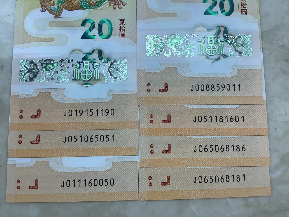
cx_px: 144
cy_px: 108
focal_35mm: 31
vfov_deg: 45.4
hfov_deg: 58.4
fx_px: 259
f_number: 2.4
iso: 64
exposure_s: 1/50
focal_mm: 3.3
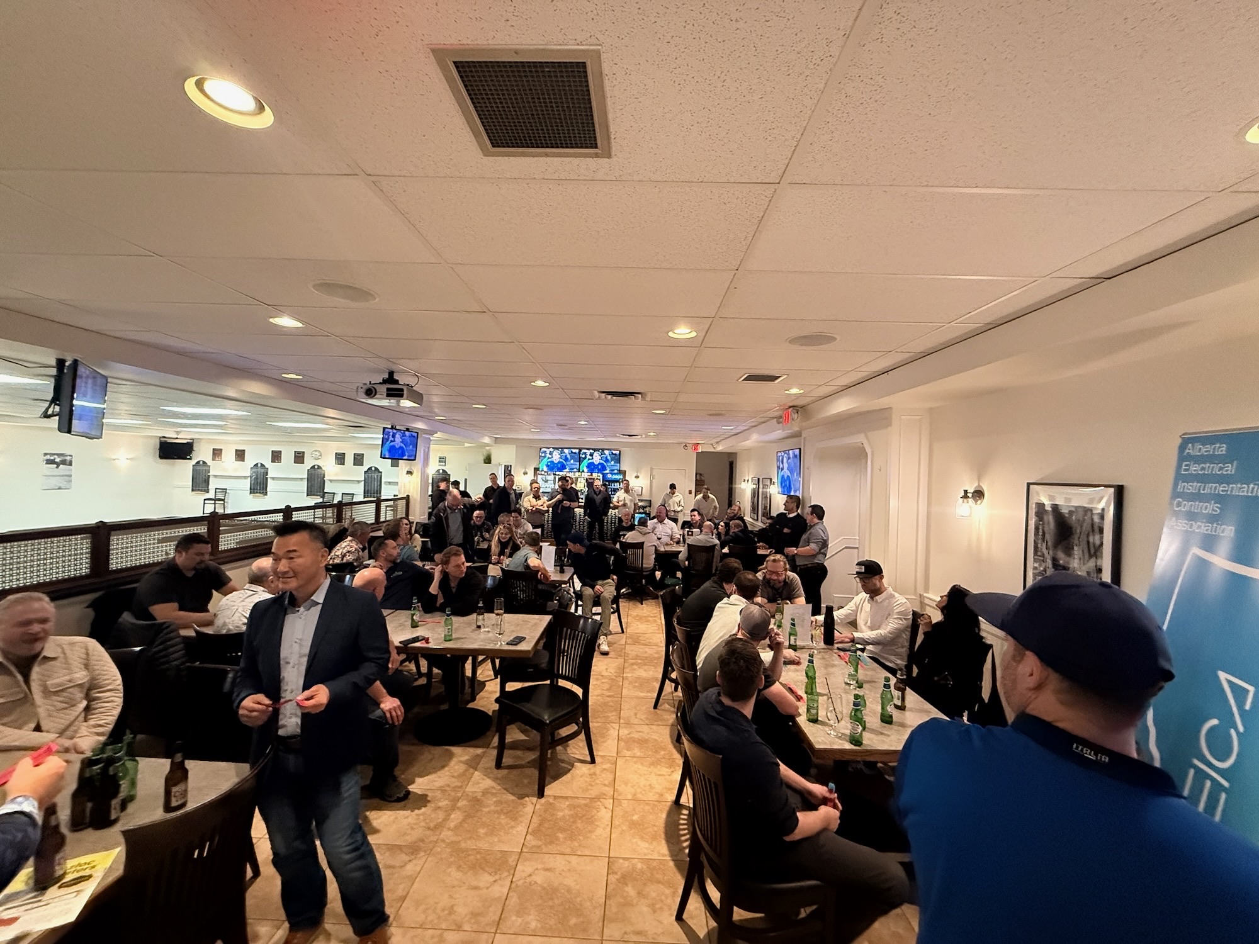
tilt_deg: +0.9
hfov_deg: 102.1
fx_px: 509
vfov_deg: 85.7
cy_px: 472
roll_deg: -2.6
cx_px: 630
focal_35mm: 14
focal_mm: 2.22
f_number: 2.2
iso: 640
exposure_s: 1/60
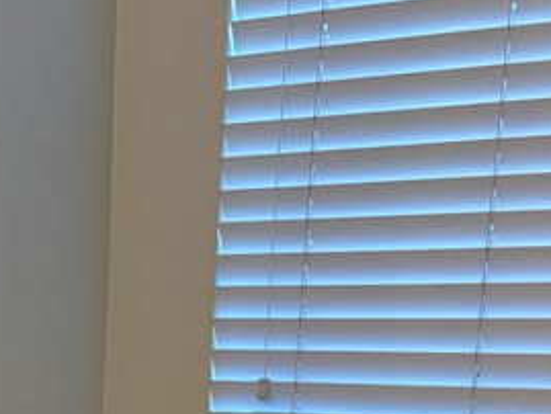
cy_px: 656
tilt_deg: -12.6
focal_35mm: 99
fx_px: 1577
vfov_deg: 13.9
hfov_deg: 17.9
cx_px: -260
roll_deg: +0.3
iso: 100
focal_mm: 5.96
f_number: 1.6
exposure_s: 1/120
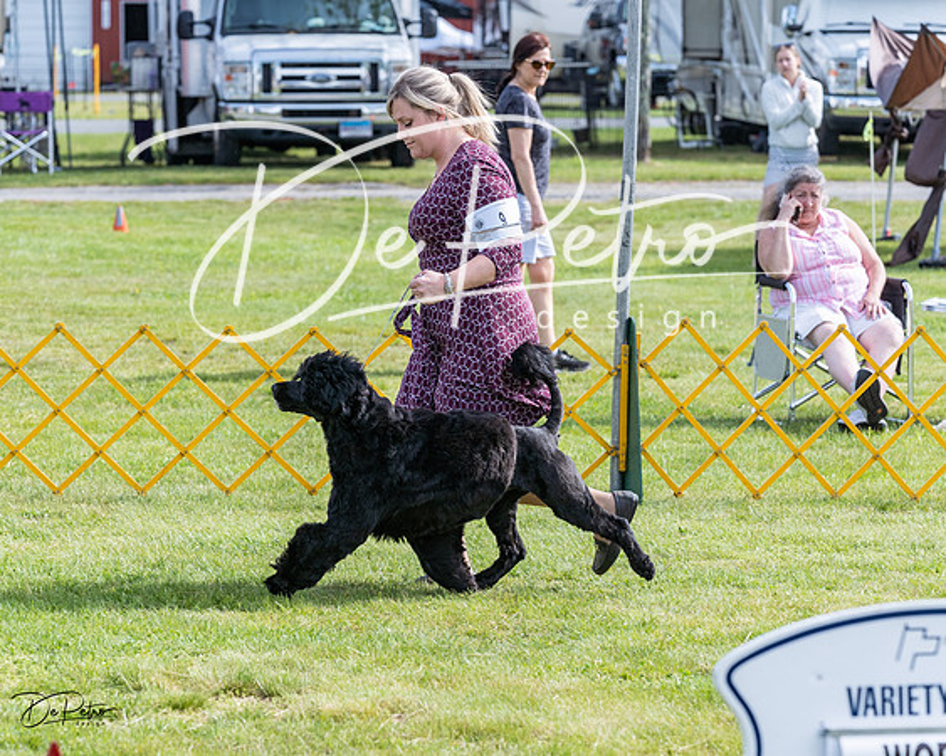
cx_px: 400
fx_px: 4626
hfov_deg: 11.7
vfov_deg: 9.3
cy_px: 329
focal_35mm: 165
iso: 500
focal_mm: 130
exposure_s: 1/1250
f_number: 5.6
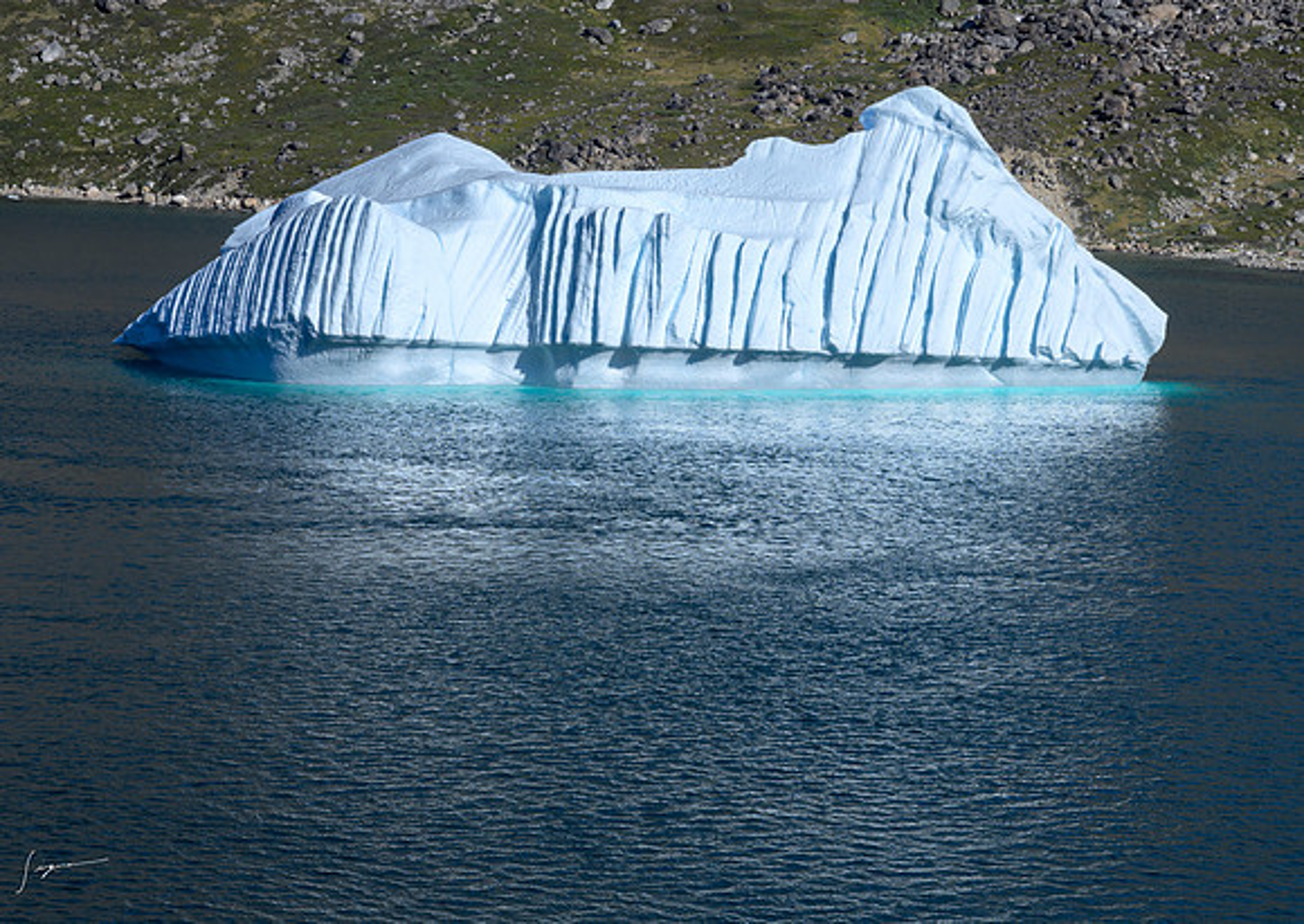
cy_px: 341
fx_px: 4671
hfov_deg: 15.9
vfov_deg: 11.3
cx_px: 794
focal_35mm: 126
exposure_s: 1/100
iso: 110
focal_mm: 70
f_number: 11
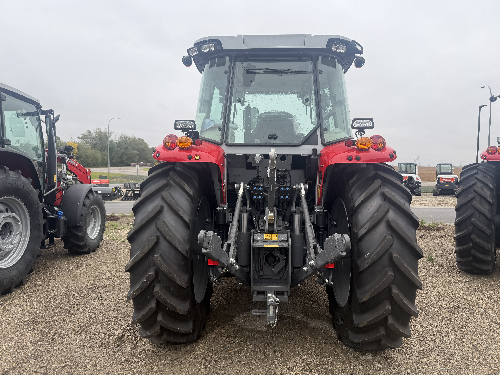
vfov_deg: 56.8
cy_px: 188
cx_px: 250
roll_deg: -2.8
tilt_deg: -1.3
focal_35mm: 24
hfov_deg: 71.6
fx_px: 347
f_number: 1.78
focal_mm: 6.76
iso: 80
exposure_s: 1/470
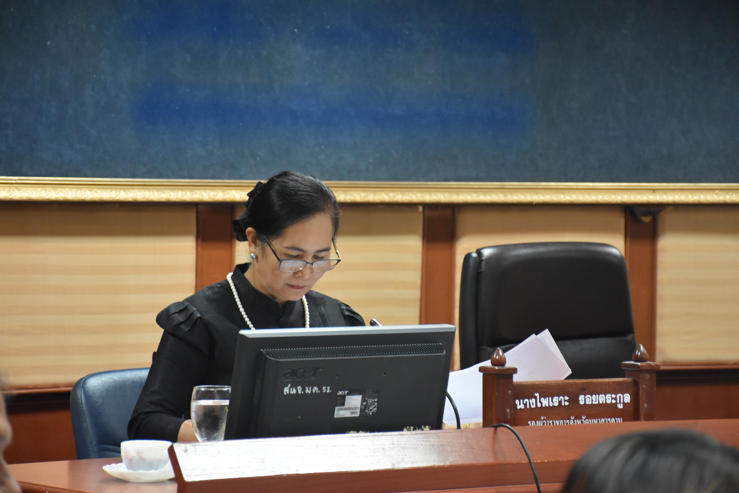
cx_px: 370
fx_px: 2771
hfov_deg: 15.2
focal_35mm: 135
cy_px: 246
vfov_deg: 10.2
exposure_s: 1/60
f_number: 5.3
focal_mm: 90
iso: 3200
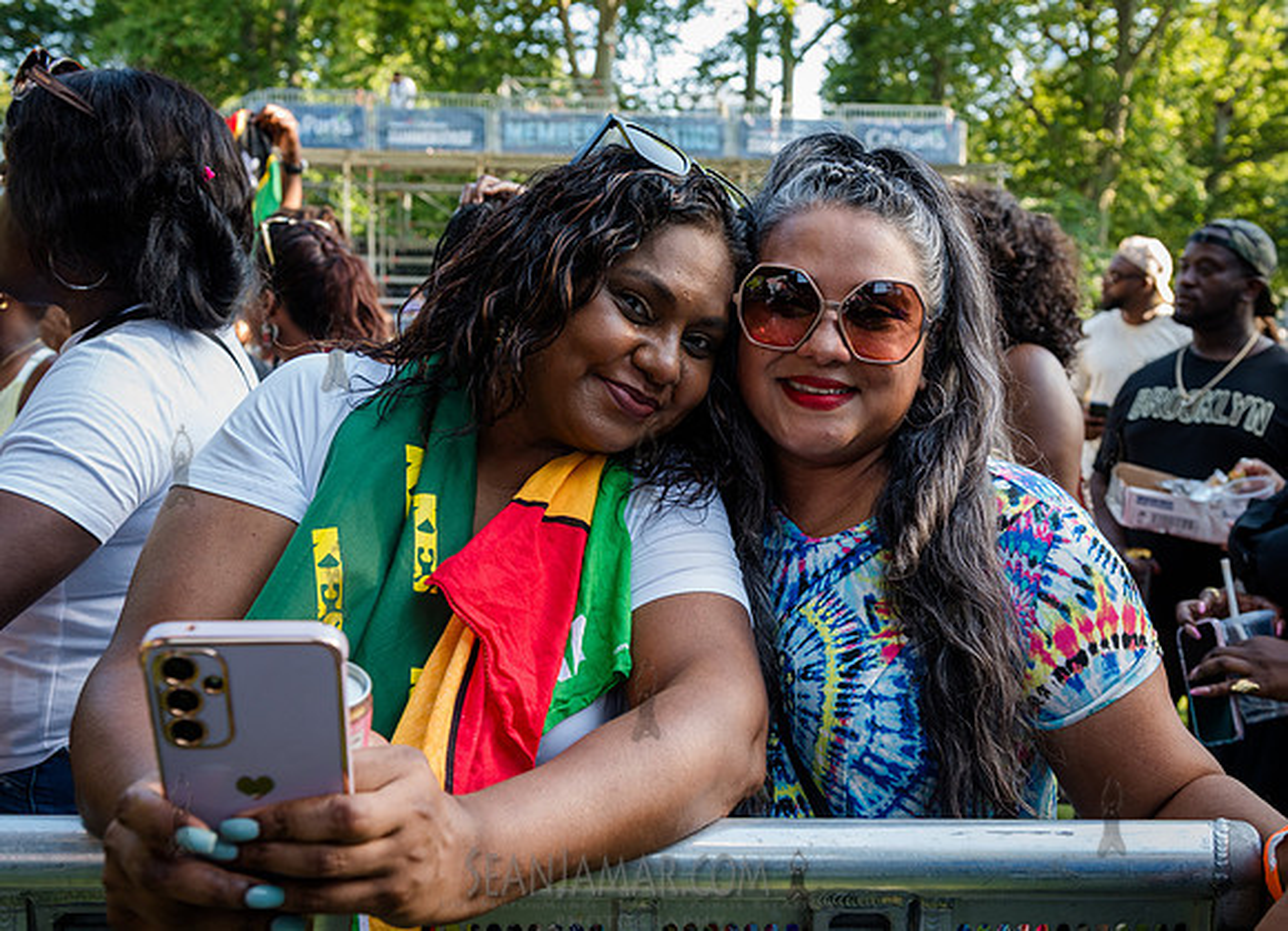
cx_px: 690
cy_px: 477
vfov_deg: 39.3
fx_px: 1302
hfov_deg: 52.6
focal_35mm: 35
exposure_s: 1/125
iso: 400
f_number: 4.5
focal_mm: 32
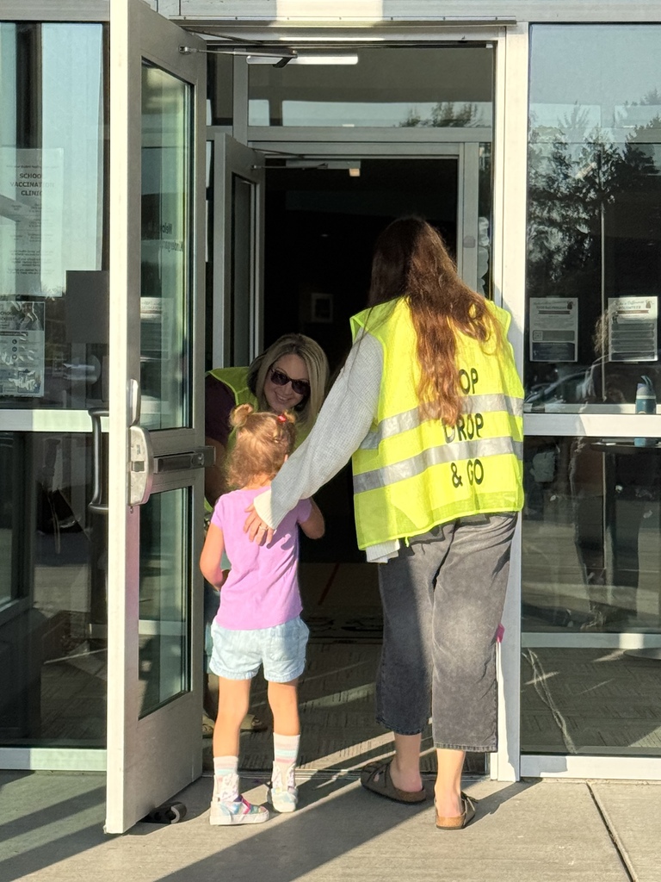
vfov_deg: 39.7
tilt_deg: +2.1
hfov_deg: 30.3
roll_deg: +0.8
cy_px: 441
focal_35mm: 48
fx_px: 1222
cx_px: 330
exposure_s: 1/2611
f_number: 1.78
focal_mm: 6.76
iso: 64
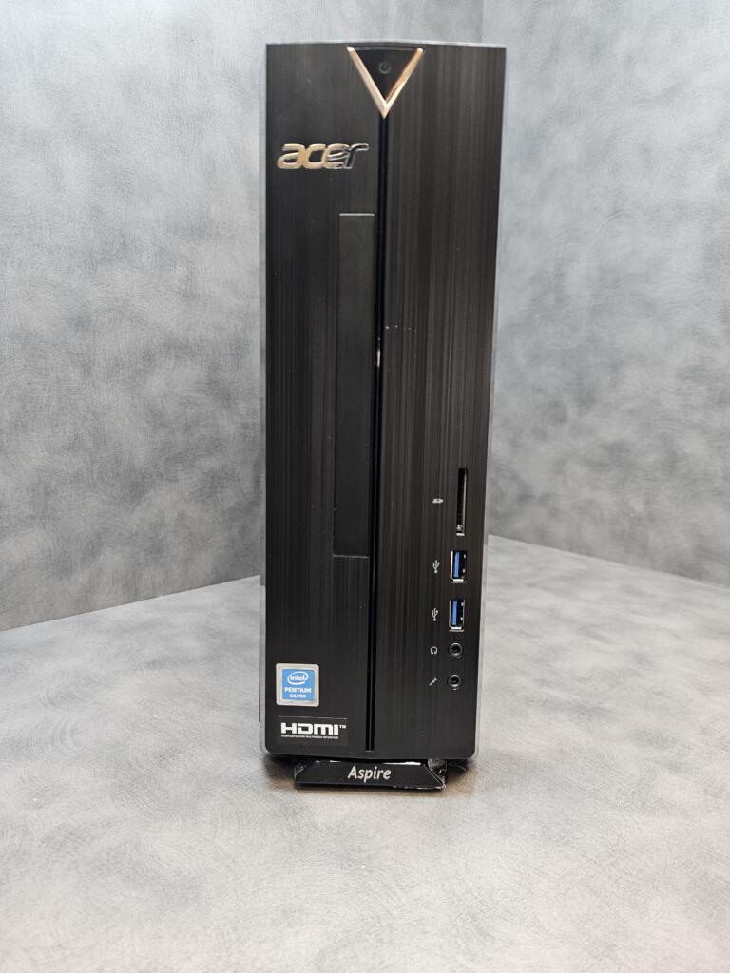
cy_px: 486
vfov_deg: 73.9
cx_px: 365
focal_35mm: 23
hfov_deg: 58.9
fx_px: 647
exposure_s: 1/100
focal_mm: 5.4
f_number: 1.8
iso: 250
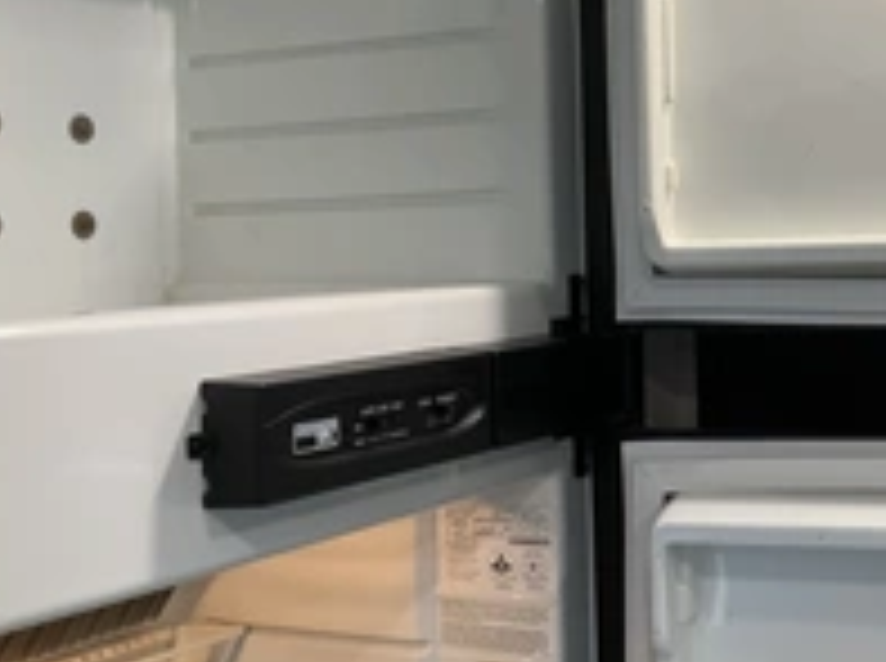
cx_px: 693
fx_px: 1507
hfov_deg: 32.0
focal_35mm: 59
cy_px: 221
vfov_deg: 24.6
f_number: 1.8
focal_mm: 3
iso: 64
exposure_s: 1/72
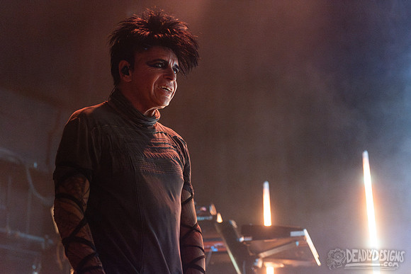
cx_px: 206
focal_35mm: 62
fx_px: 708
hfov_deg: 32.4
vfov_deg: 21.9
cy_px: 137
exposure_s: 1/200
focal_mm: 62
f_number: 3.5
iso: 2500
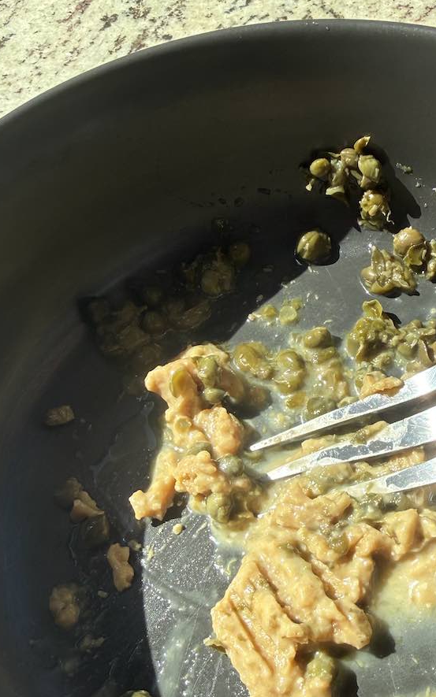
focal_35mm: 46
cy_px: 396
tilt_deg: -55.2
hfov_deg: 27.5
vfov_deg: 43.4
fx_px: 875
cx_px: 337
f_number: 2.2
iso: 40
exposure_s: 1/801
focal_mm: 2.22
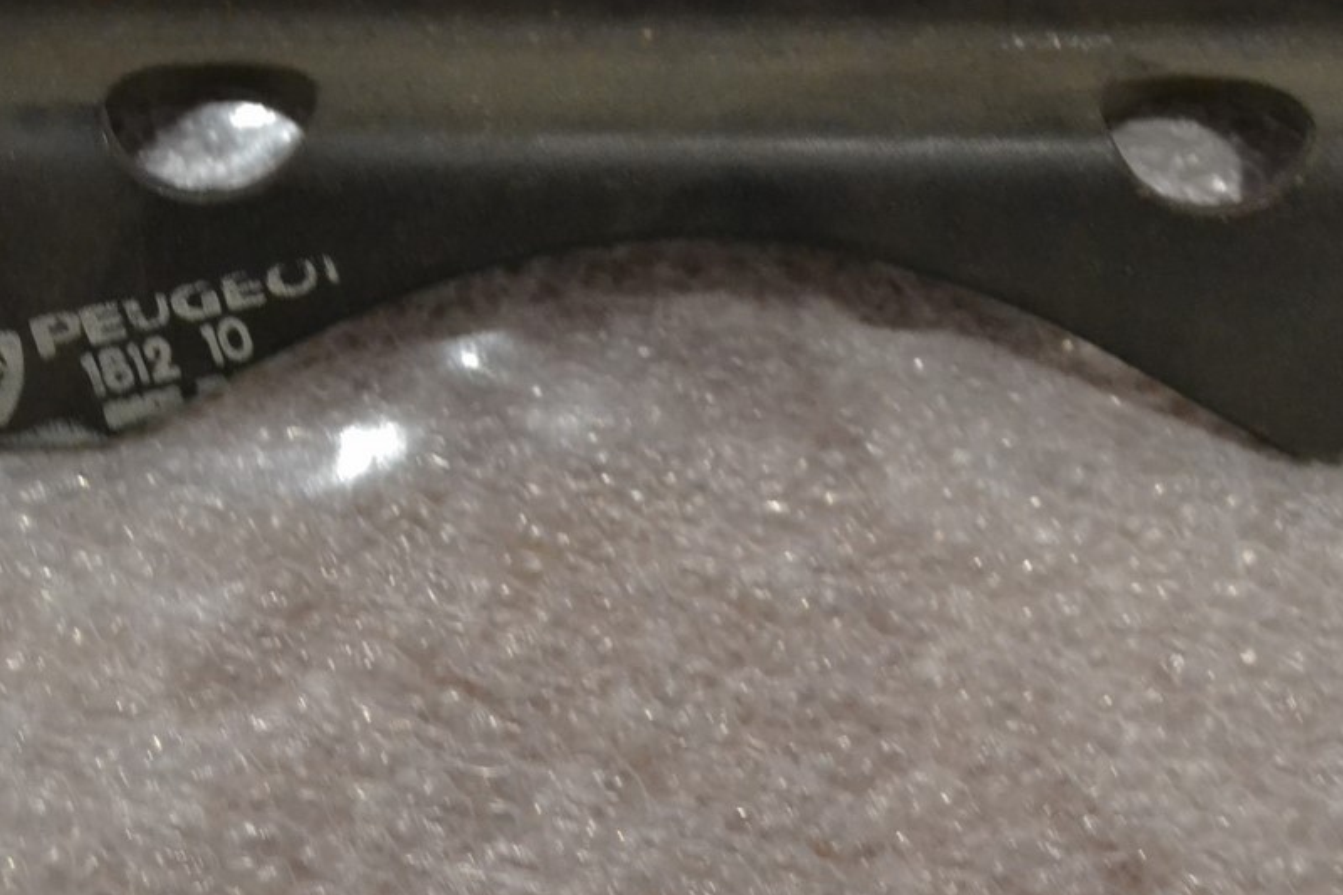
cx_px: 636
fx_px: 3021
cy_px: 160
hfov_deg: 25.1
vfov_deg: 16.7
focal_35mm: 81
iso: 3200
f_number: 4.8
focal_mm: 32
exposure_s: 1/25
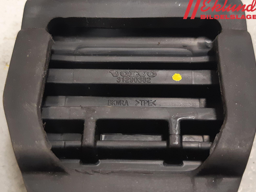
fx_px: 200
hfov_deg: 65.3
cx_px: 130
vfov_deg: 51.4
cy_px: 97
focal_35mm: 27
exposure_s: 1/33
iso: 200
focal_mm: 3.93
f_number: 1.7
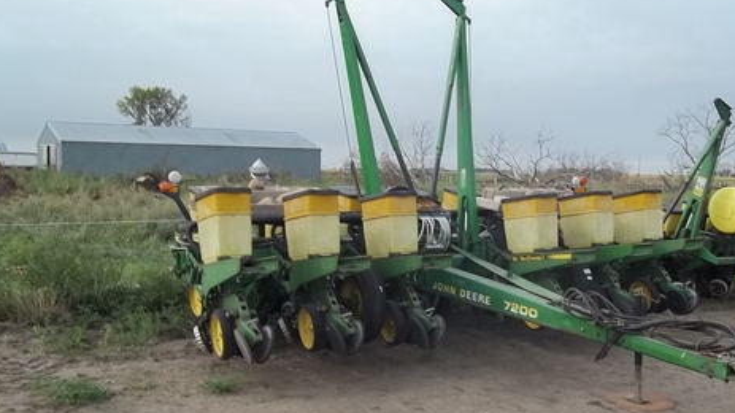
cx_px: 398
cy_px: 262
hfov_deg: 49.4
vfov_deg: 28.8
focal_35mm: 41
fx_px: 799
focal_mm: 5.7
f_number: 8.8
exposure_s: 1/60
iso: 64
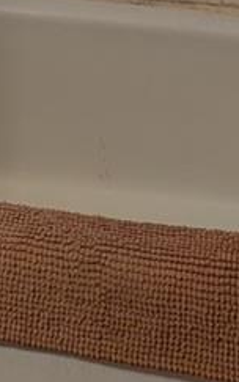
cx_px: -155
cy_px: -517
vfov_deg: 11.1
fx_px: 1677
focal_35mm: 161
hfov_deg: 7.9
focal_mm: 6.9
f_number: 1.68
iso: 21
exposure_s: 1/29.8
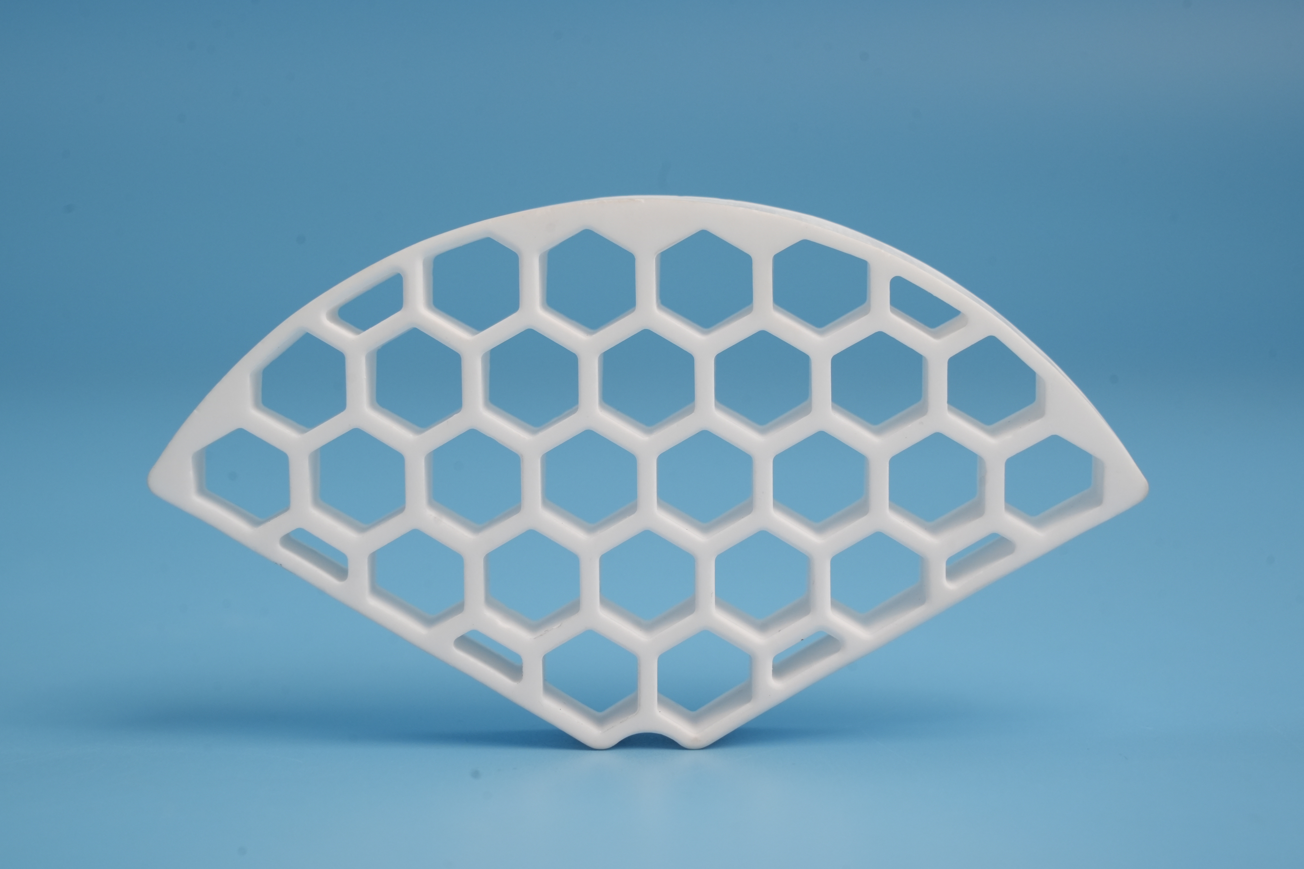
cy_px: 433
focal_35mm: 106
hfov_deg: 19.3
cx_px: 652
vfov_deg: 12.9
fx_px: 3839
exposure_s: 1/100
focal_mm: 105
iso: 1250
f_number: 11
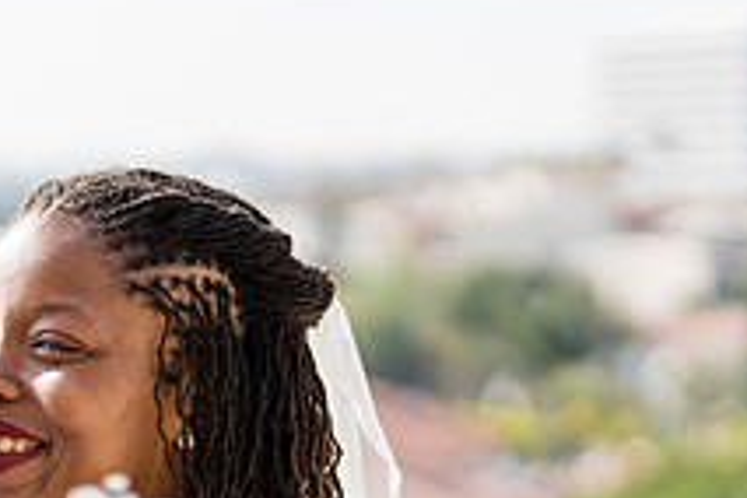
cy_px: 517
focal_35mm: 136
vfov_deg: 10.0
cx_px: -7
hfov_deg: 14.8
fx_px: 2822
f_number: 1.2
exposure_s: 1/5000
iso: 100
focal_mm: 50
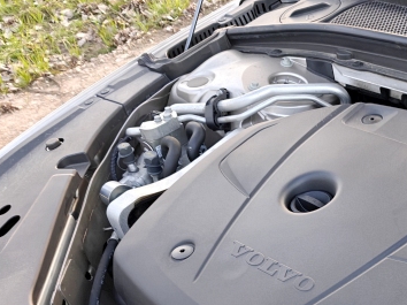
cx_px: 410
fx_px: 611
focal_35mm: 52
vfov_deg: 26.4
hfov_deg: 33.6
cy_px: 313
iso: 1250
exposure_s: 1/100
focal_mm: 6.06
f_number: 1.6
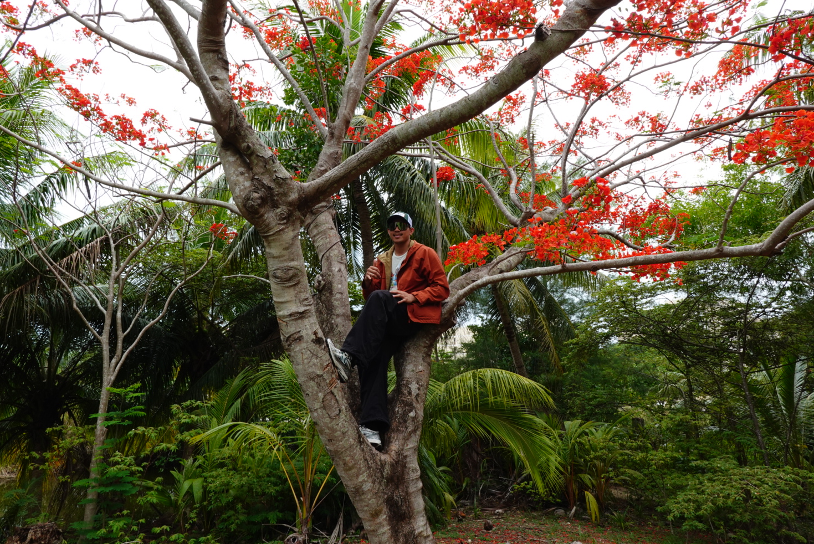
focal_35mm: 22
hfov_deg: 78.5
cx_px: 389
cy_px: 255
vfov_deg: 57.3
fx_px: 498
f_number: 8
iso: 125
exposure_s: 1/80
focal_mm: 7.6
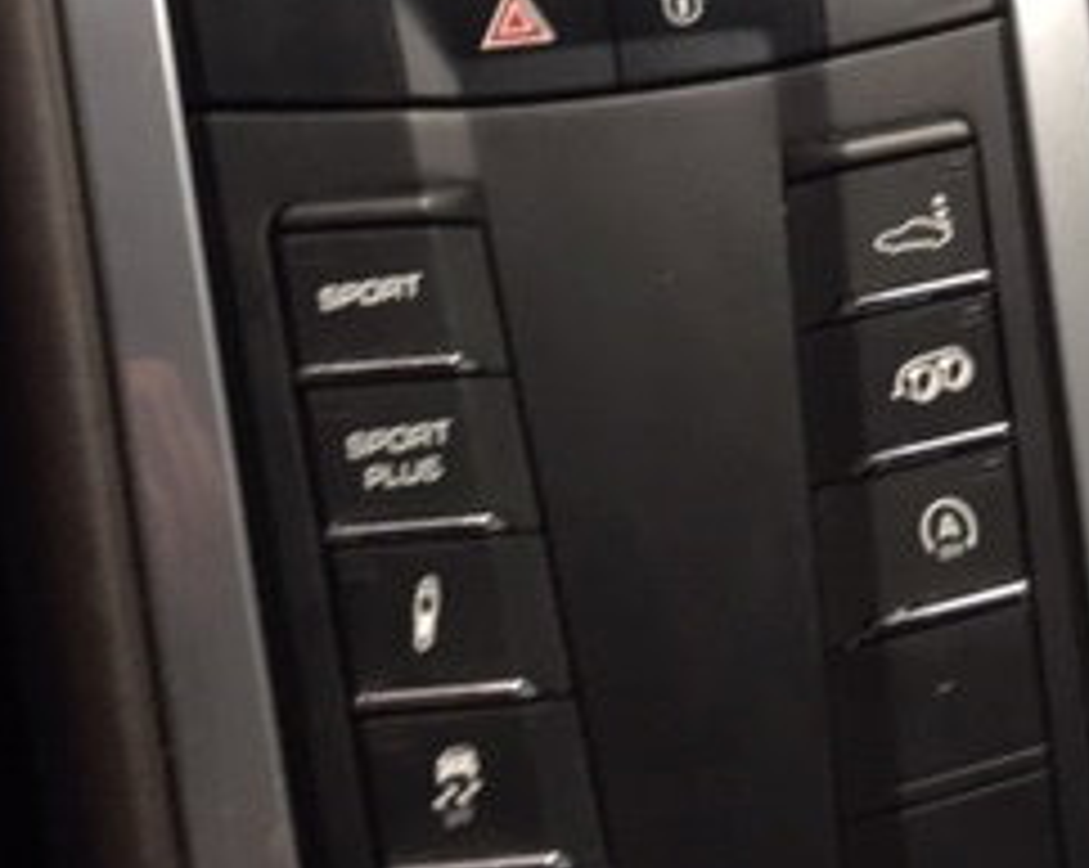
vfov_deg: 17.7
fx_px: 2414
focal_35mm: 75
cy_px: -522
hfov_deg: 25.4
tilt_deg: -50.5
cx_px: 608
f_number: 2.2
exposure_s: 1/33
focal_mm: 4.15
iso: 100
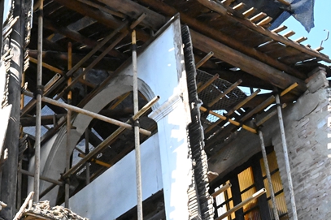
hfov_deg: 26.8
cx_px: 98
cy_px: 146
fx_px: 689
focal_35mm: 75
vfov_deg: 18.1
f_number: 25
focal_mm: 47
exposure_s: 1/2500
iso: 51200
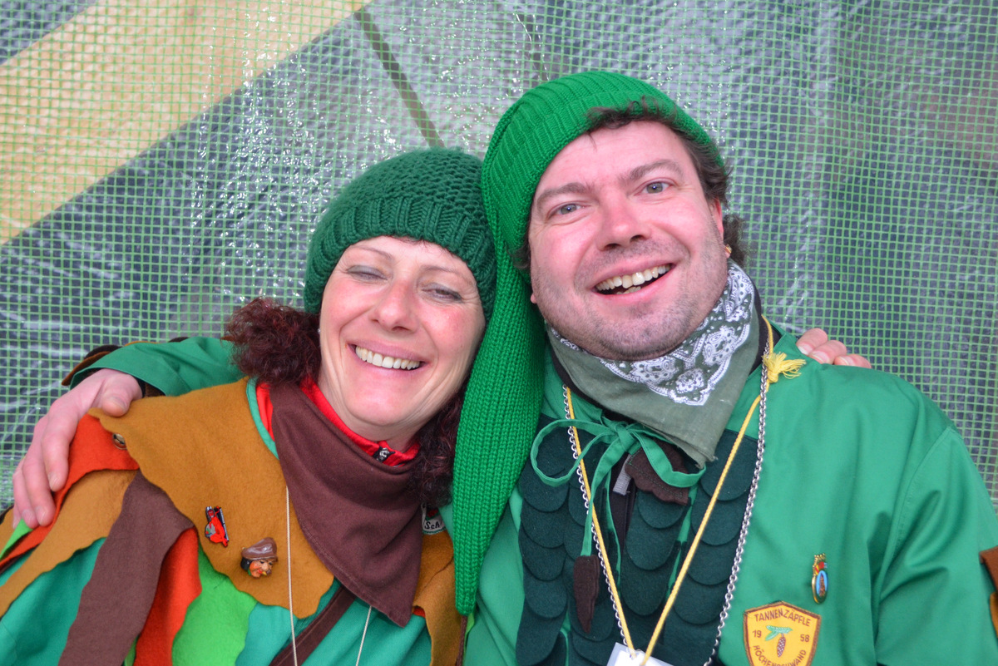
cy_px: 333
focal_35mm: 39
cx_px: 499
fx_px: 1081
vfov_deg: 34.2
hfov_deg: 49.5
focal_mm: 26
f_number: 4.2
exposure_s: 1/60
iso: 900
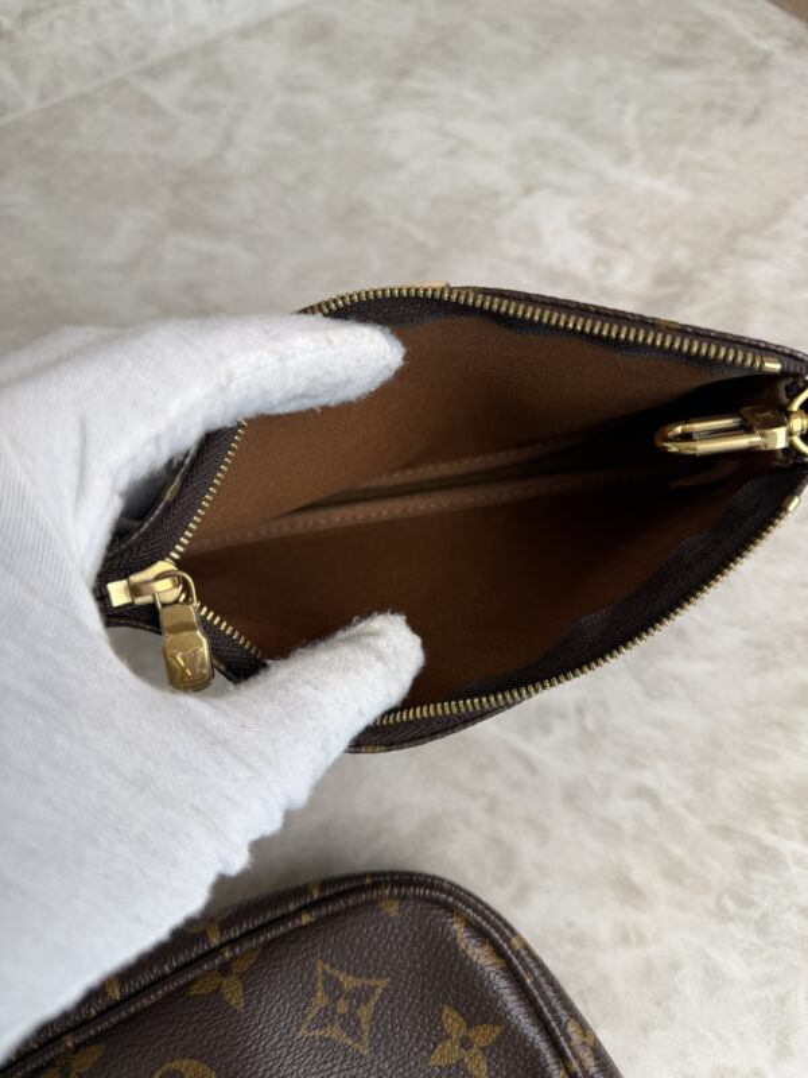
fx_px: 747
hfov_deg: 56.8
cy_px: 539
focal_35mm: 24
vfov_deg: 71.6
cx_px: 404
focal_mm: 6.76
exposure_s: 1/120
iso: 64
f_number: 1.78
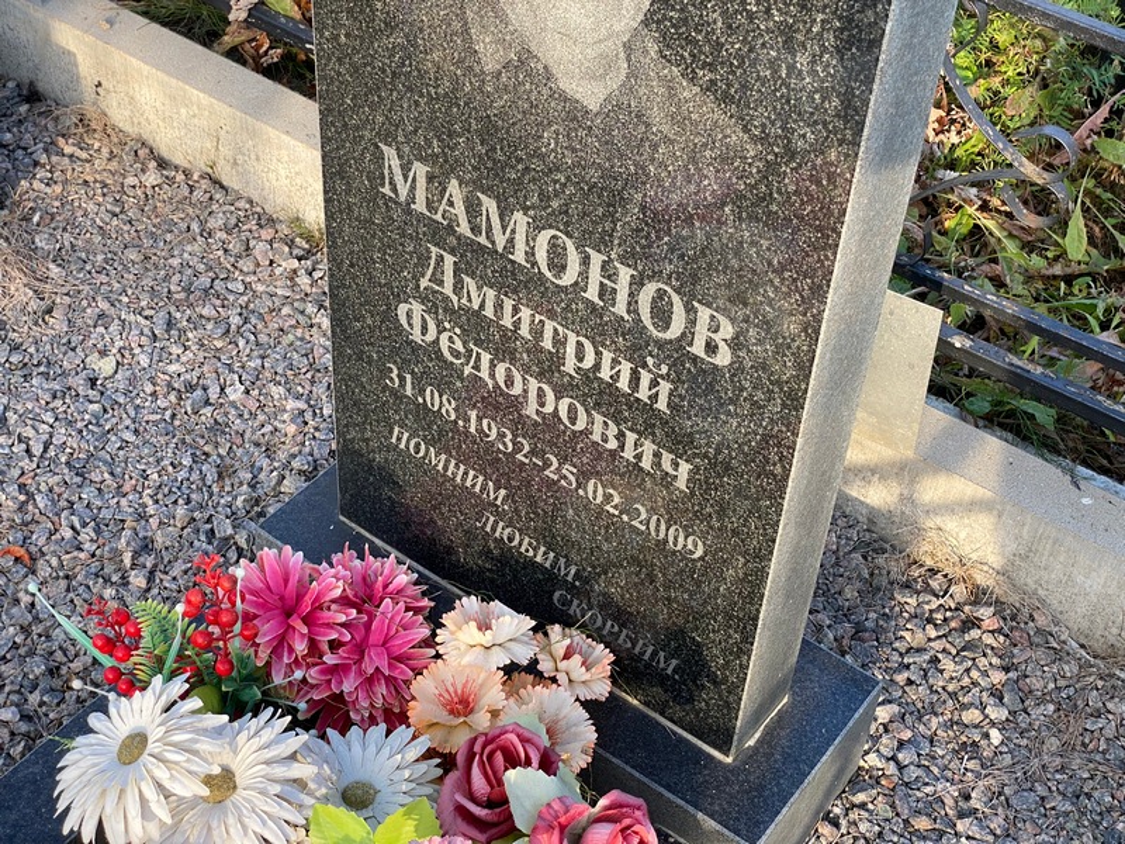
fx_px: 1690
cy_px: 422
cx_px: 562
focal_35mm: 52
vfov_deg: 28.0
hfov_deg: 36.8
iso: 20
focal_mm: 6
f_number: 2
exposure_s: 1/156
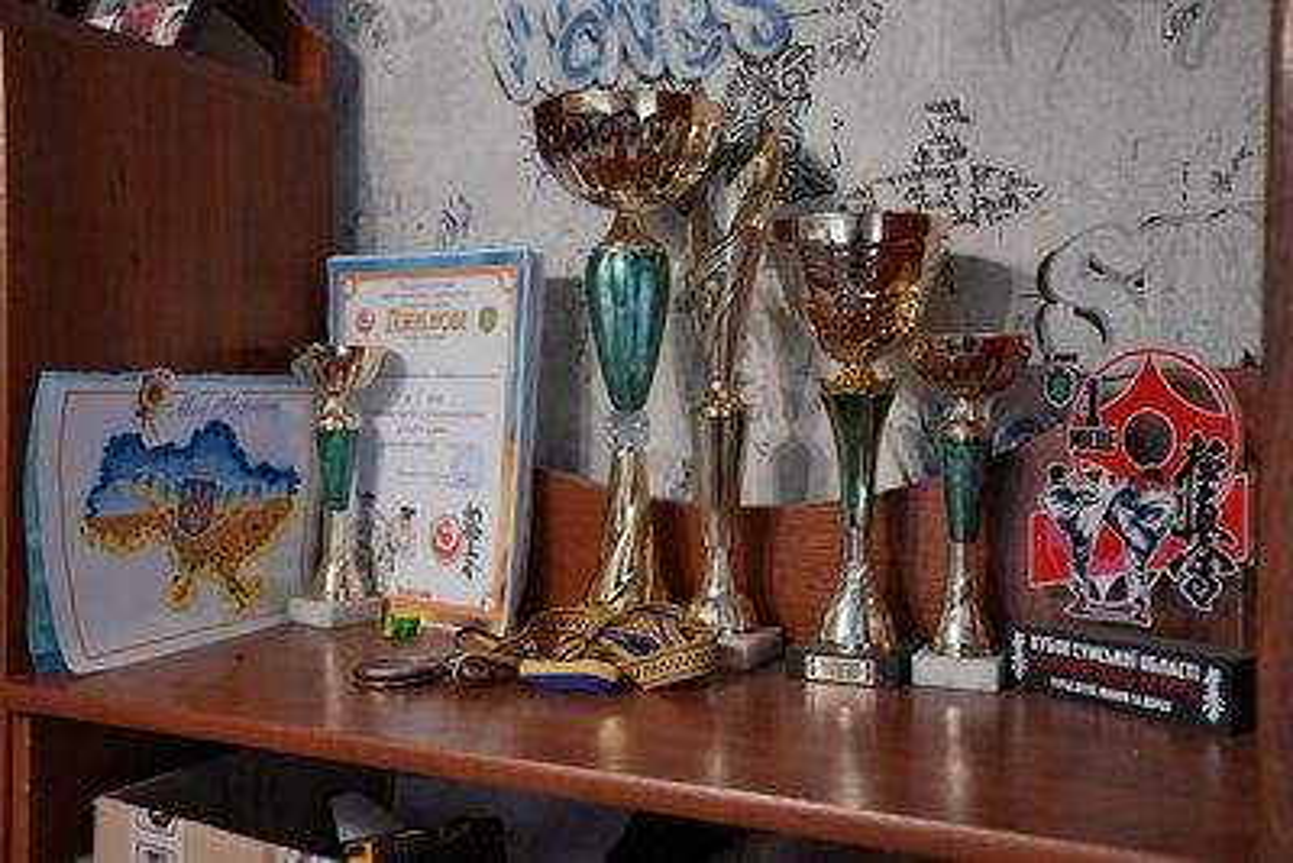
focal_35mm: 37
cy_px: 432
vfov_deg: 36.0
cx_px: 646
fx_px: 1329
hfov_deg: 51.9
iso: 3200
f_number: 5
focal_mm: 37
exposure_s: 1/50
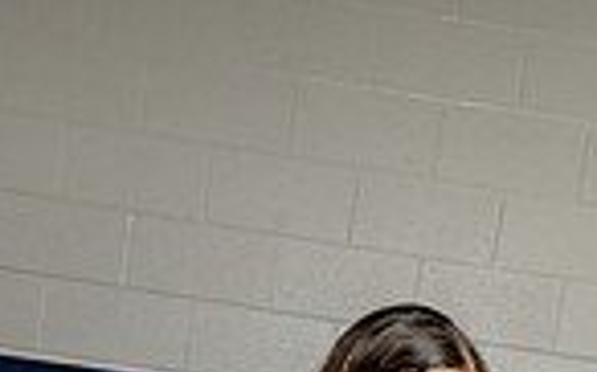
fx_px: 1837
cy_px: 912
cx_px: 303
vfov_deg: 10.0
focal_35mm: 113
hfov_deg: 18.5
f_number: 8
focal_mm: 36
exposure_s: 1/250
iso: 320
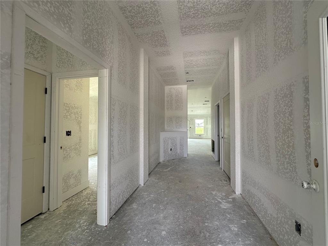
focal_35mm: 14
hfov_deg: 102.1
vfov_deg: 85.7
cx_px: 164
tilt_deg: +2.4
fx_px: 133
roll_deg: -0.4
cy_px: 123
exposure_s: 1/99
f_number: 2.2
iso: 80
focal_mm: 2.22
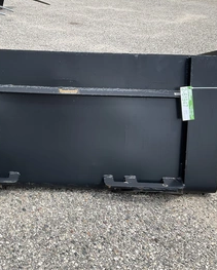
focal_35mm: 43
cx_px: 50
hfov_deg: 34.1
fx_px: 345
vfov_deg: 42.8
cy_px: 123
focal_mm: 3
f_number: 1.8
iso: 25
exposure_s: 1/962
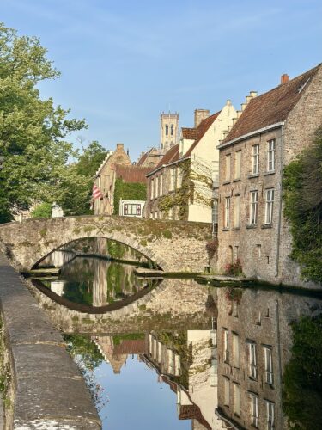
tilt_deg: +2.5
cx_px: 161
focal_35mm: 48
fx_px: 595
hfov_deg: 30.3
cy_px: 215
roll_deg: -1.1
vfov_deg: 39.7
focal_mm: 6.86
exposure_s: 1/2890
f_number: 1.78
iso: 100
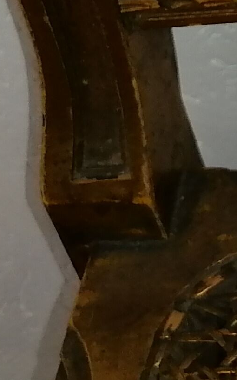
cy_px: -279
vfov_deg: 14.0
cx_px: 566
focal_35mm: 135
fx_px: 1396
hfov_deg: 8.8
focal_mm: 5.4
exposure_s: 1/100
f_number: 1.8
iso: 64
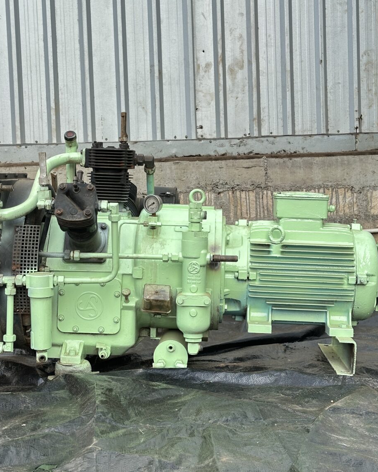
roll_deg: +1.6
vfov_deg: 30.0
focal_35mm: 63
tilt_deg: -1.2
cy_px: 205
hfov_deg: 24.2
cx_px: 169
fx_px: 881
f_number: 1.78
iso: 64
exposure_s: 1/524
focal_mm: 6.86
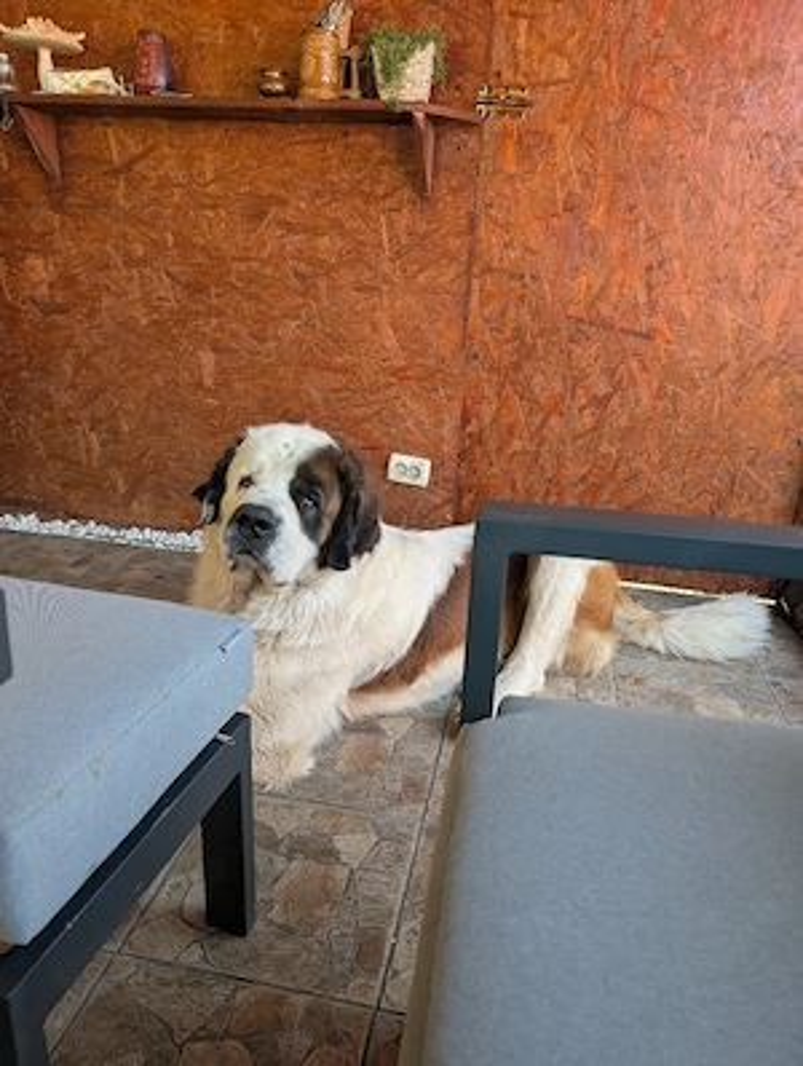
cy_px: 533
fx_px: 740
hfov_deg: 57.0
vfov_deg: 71.5
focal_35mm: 24
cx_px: 402
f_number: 1.68
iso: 35
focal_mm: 6.9
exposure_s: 1/36.2
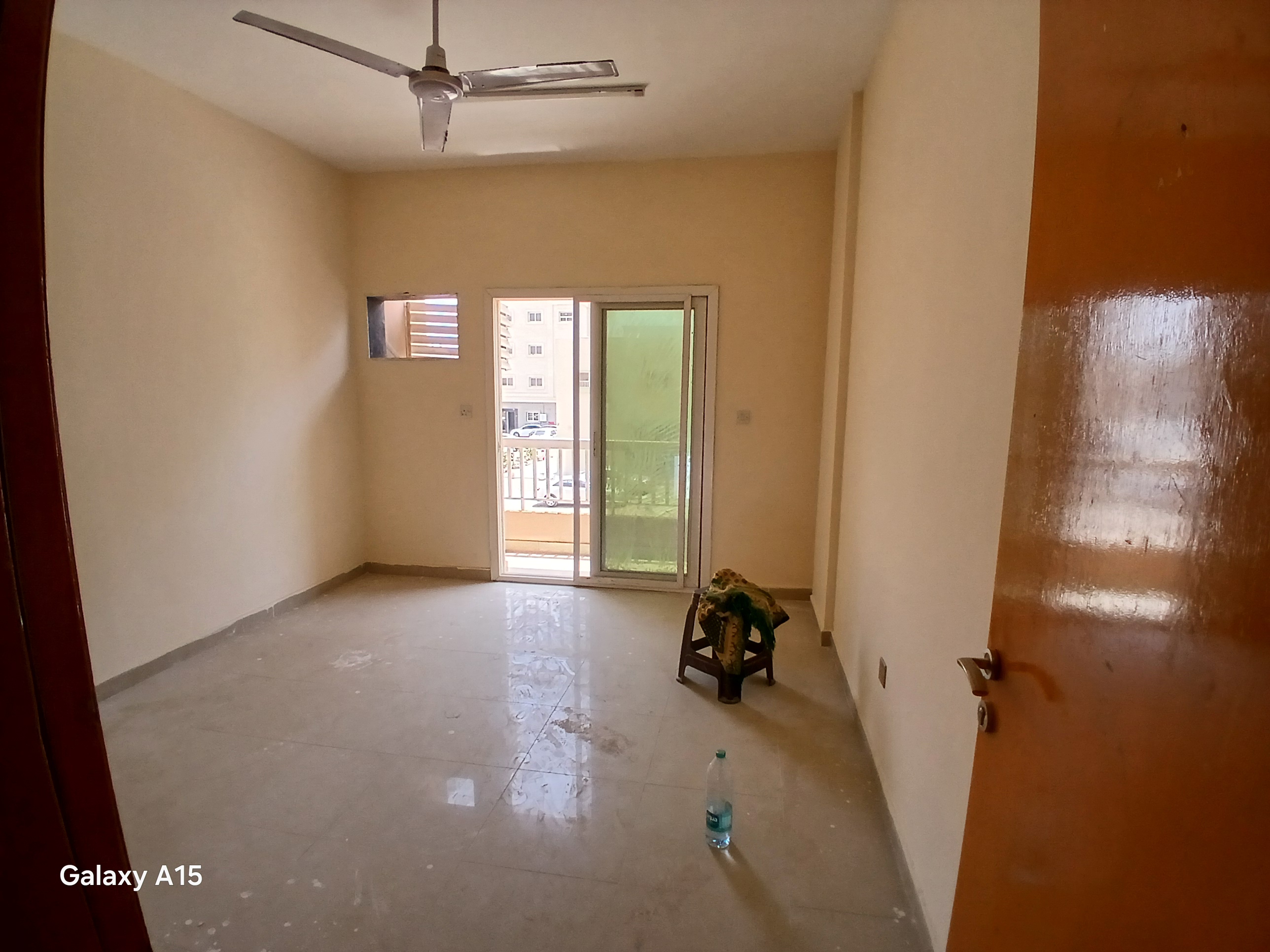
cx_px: 635
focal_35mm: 17
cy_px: 476
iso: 50
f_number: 2.2
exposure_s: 1/121
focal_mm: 1.4
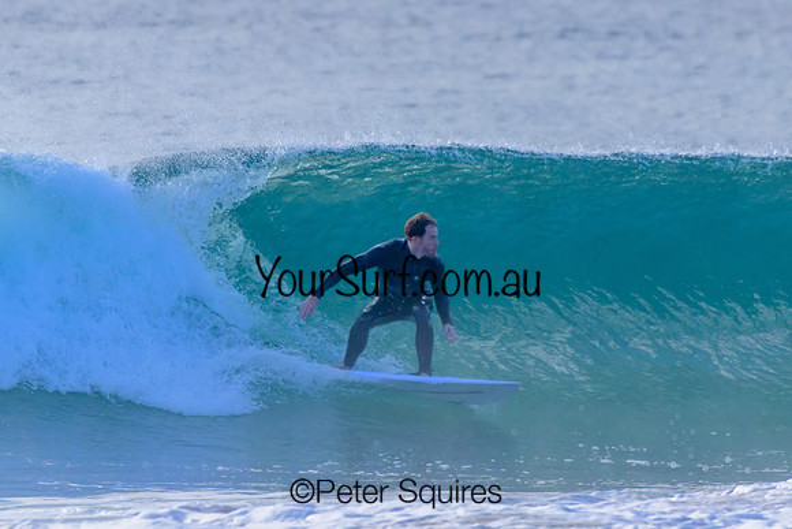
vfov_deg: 1.6
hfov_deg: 2.4
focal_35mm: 850
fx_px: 18703
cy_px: 264
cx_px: 396
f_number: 11
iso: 2800
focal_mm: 850
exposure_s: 1/2000
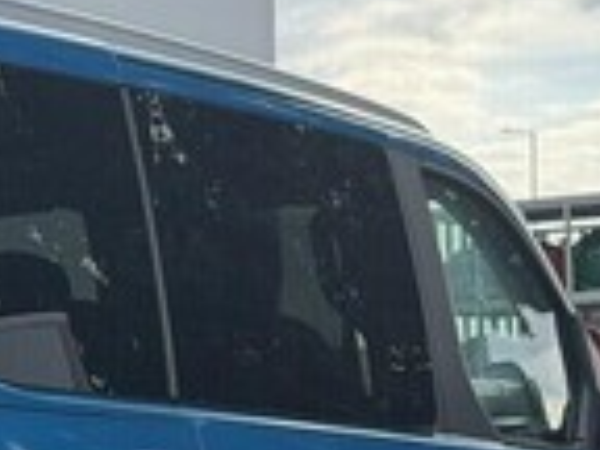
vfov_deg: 8.0
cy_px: 527
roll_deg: +2.0
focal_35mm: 183
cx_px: -221
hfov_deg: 10.5
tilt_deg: -1.7
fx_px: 3172
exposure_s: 1/1795
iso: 80
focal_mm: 6.76
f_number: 1.78
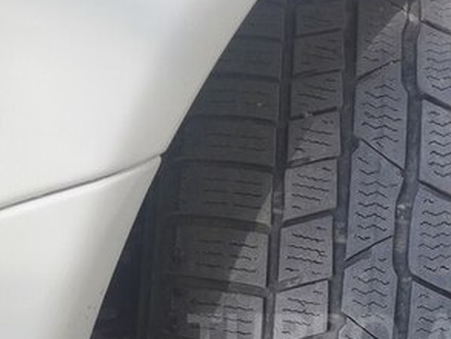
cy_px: 337
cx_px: 345
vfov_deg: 22.4
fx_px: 821
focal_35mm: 63
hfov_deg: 30.1
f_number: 1.9
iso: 40
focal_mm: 3.7
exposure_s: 1/248
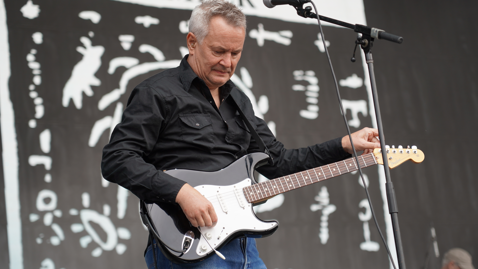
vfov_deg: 10.9
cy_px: 137
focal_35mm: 111
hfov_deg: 19.3
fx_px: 1407
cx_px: 241
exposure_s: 1/160
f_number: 4
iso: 125
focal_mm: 105
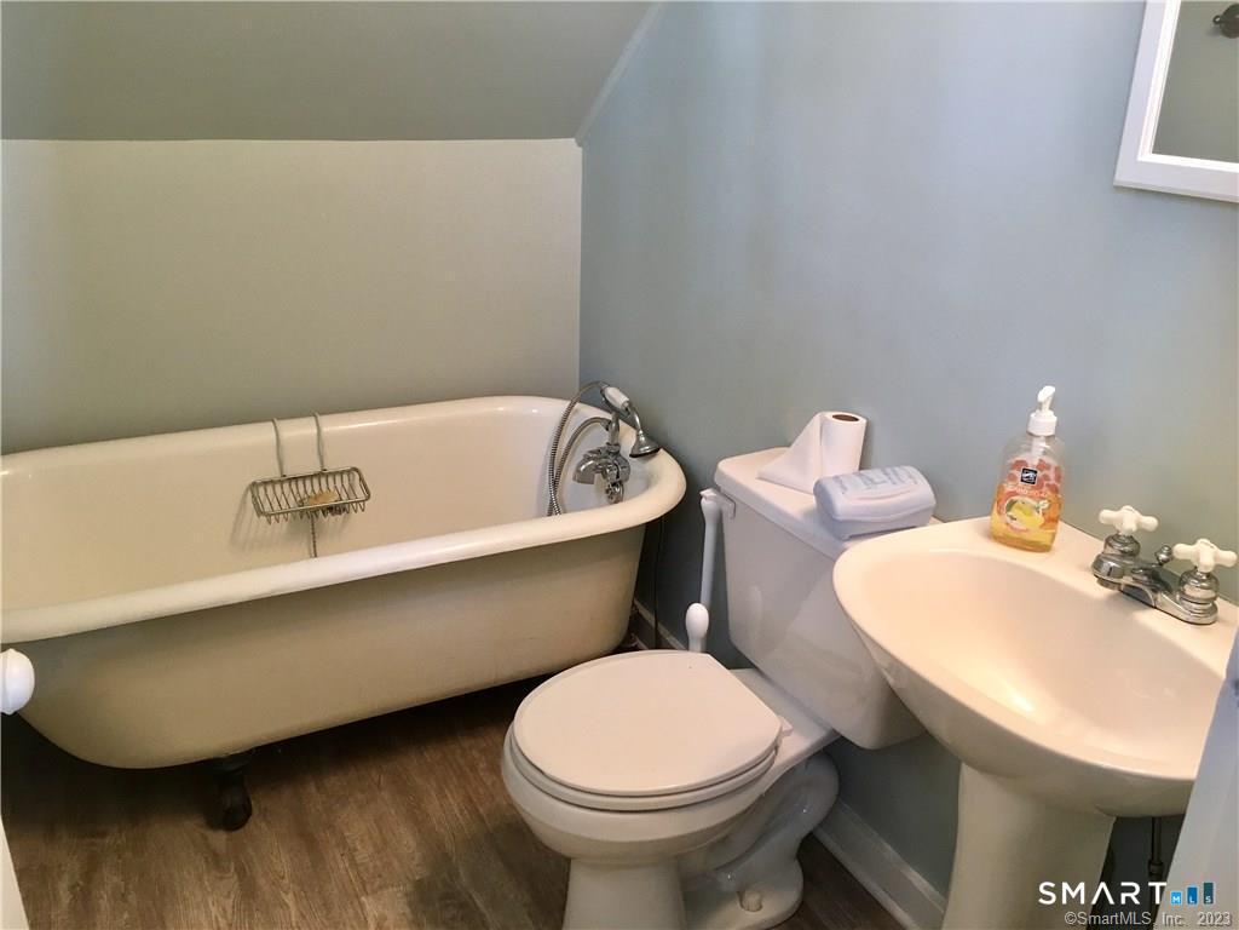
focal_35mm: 29
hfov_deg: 61.7
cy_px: 465
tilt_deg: -21.9
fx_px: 1038
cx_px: 620
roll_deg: -1.4
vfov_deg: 48.2
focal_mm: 4.15
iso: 100
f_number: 2.2
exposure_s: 1/30
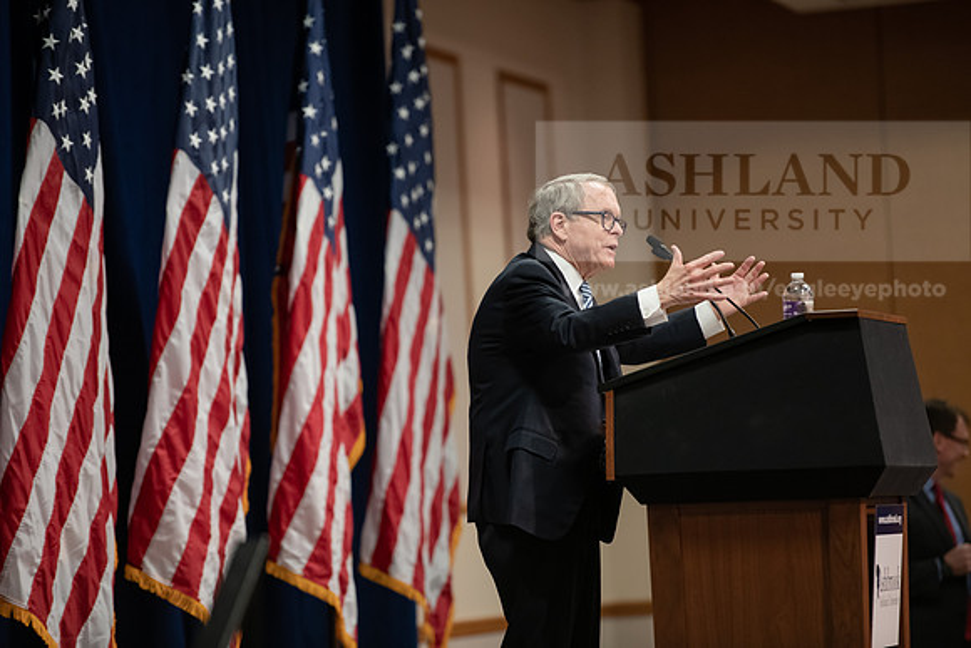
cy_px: 324
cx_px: 486
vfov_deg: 6.9
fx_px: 5395
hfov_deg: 10.3
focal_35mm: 200
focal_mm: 200
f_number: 3.2
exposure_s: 1/200
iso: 2000
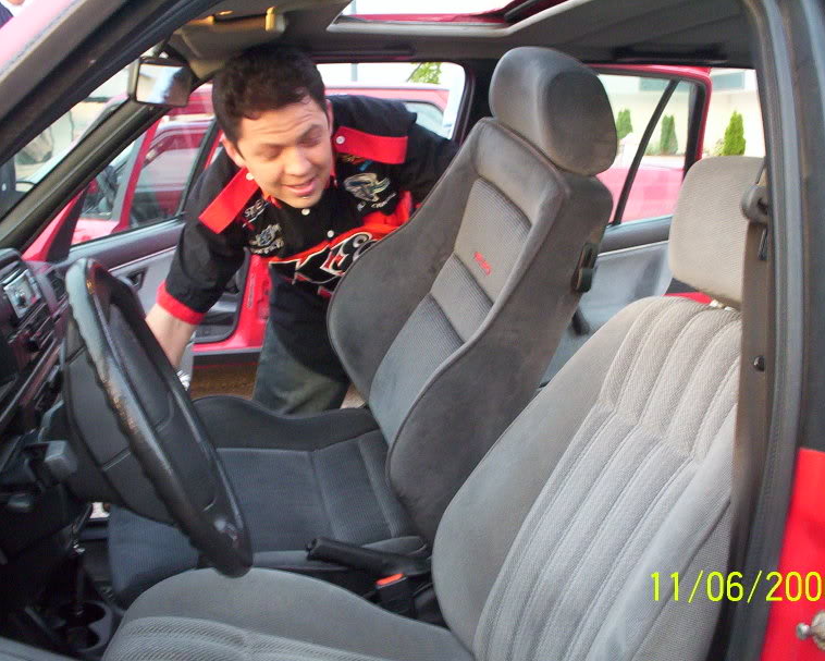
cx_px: 443
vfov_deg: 37.4
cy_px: 334
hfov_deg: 45.7
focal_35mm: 40
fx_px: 977
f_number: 4.5
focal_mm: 4.99
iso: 200
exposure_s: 1/8
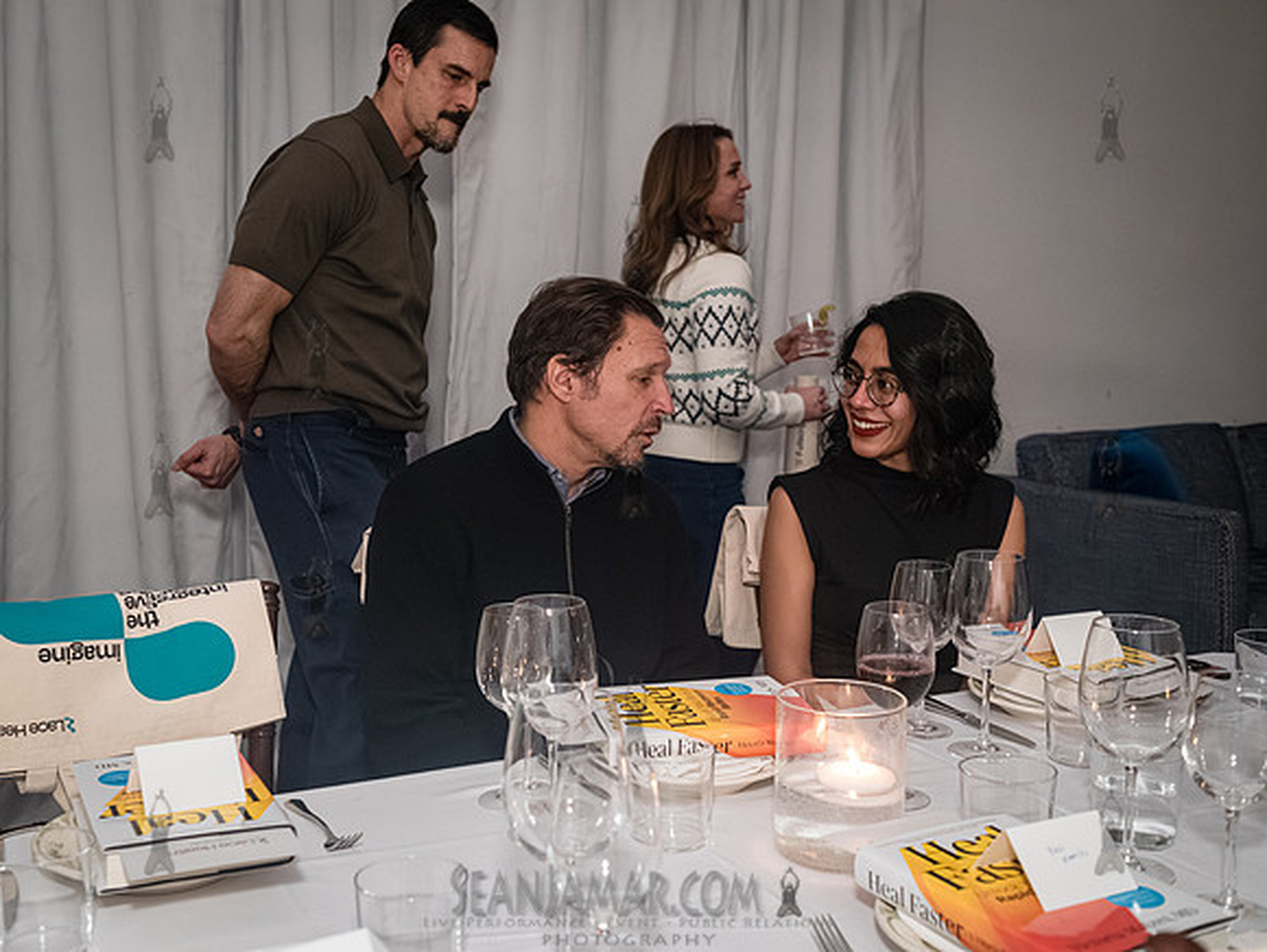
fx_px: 1387
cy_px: 476
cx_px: 554
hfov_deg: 49.0
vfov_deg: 37.9
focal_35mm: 38
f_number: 4.5
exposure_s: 1/320
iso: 6400
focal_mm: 35
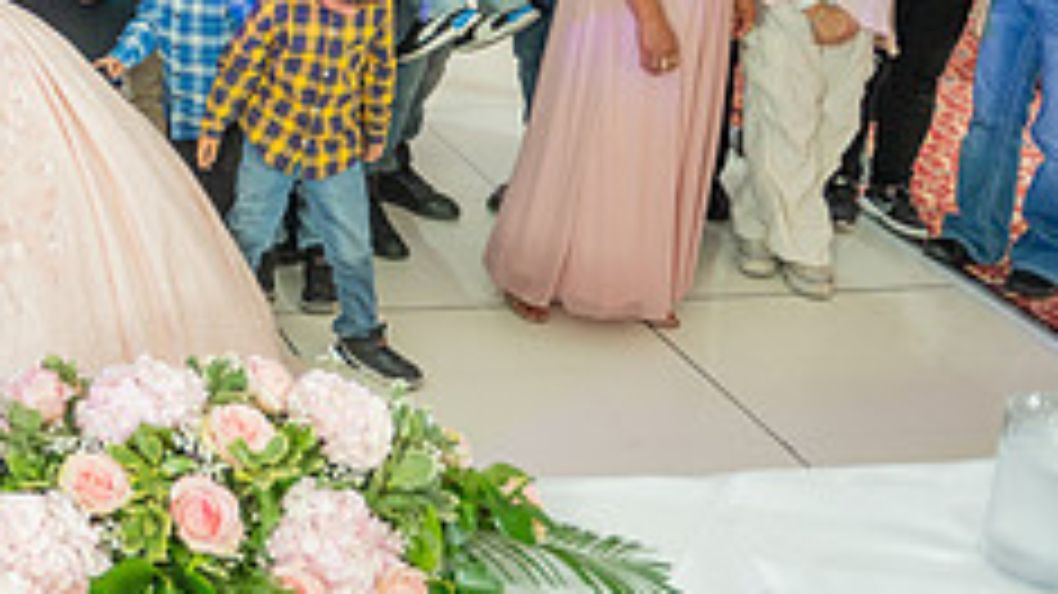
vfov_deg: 18.1
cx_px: -234
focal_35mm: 62
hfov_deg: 28.9
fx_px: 1739
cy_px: -178
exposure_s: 1/80
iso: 640
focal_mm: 24
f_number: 2.8
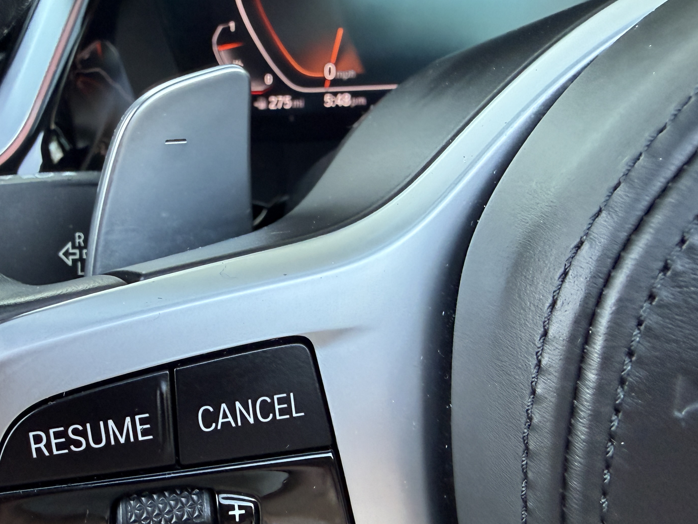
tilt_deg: -31.4
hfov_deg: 52.4
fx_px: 706
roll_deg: +2.6
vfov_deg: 40.0
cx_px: 297
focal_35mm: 35
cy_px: 365
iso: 320
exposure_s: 1/99
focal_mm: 2.22
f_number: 2.2
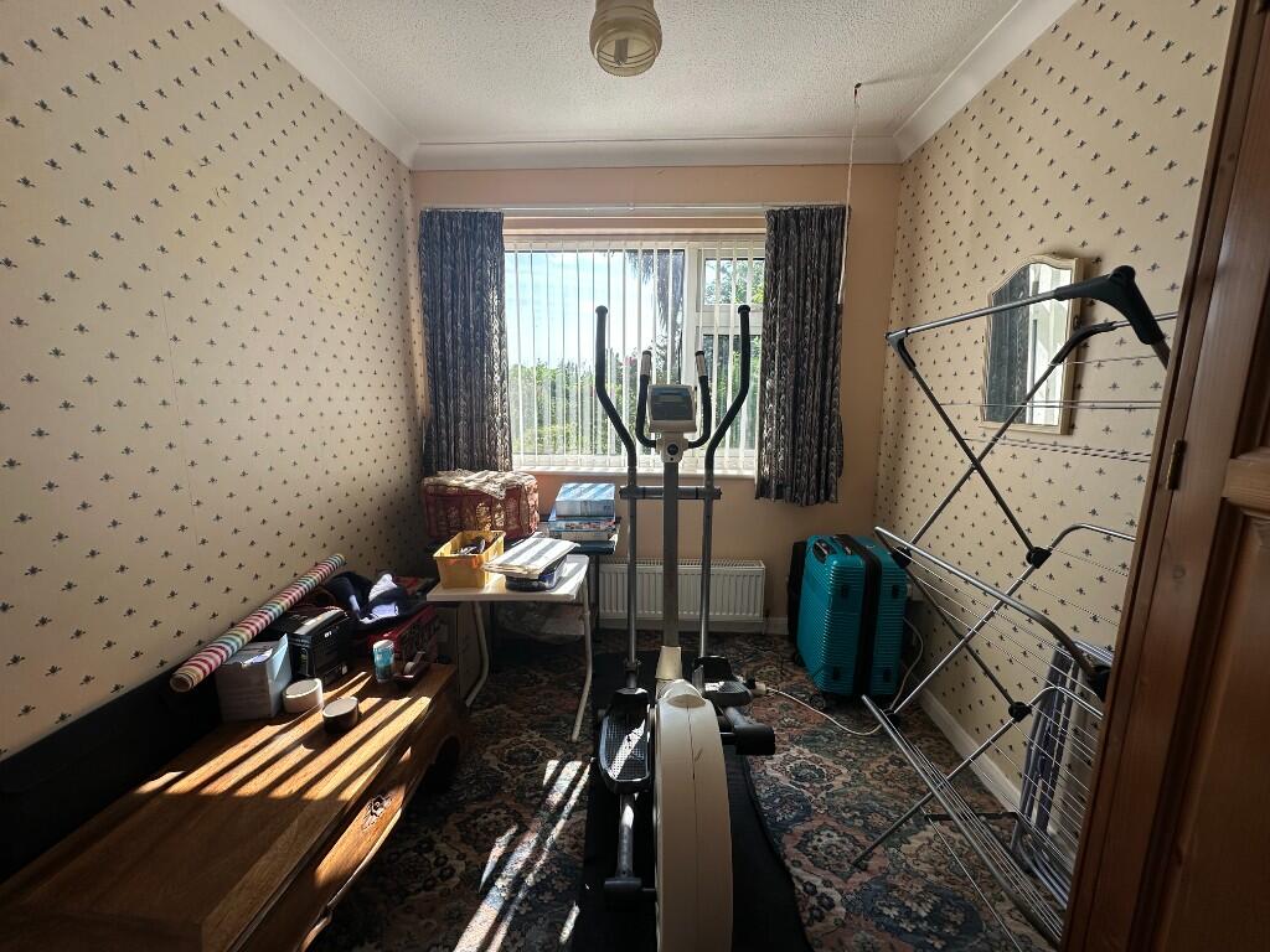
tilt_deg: -9.2
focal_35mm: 14
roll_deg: -0.5
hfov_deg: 102.1
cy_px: 476
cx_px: 635
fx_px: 514
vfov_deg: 85.7
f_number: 2.2
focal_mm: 2.22
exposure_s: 1/427
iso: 40
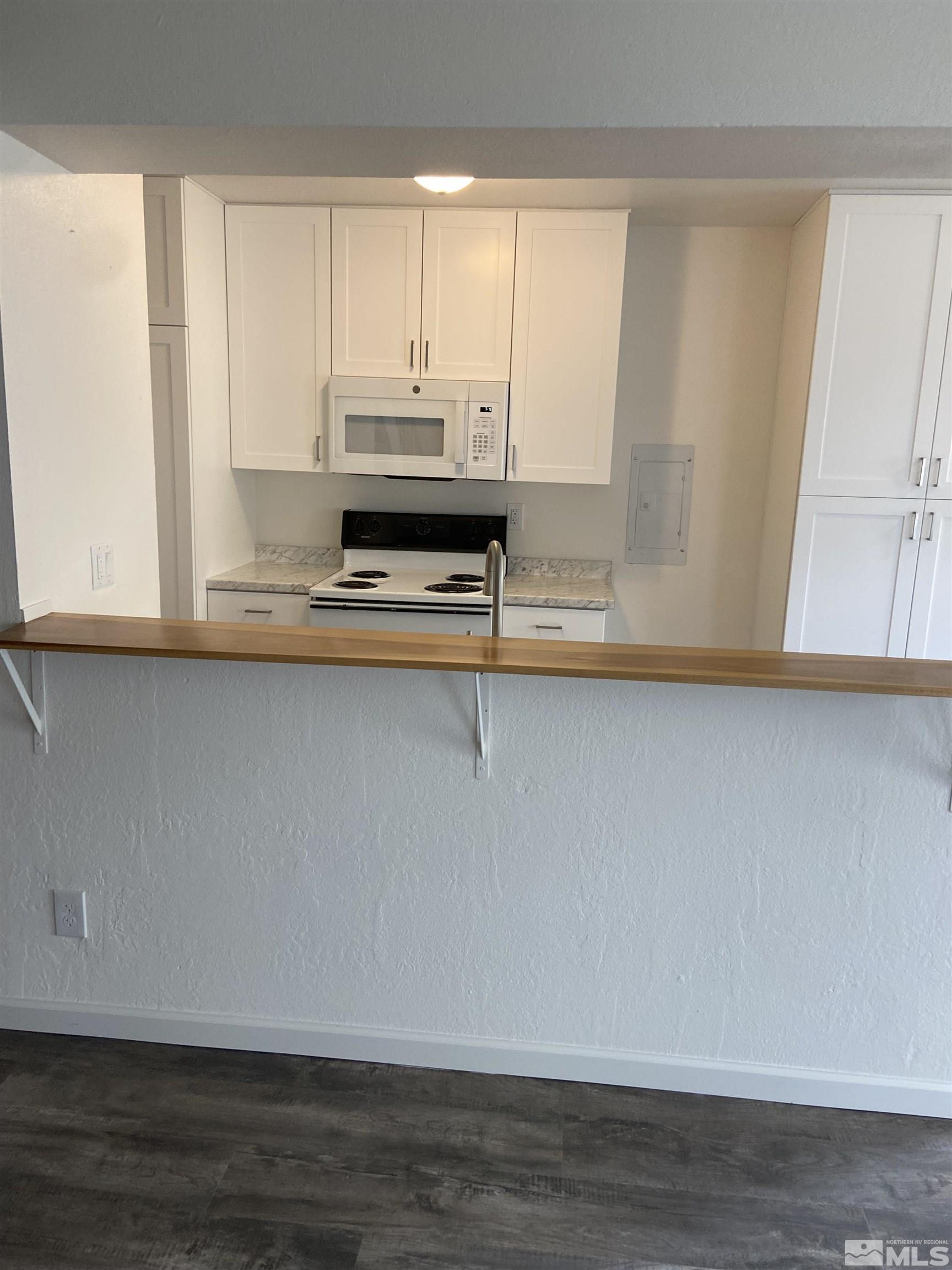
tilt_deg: -8.6
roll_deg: -0.7
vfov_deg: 67.3
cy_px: 635
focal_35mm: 26
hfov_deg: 53.1
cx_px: 476
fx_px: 953
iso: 125
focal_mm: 4.25
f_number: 1.8
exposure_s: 1/120
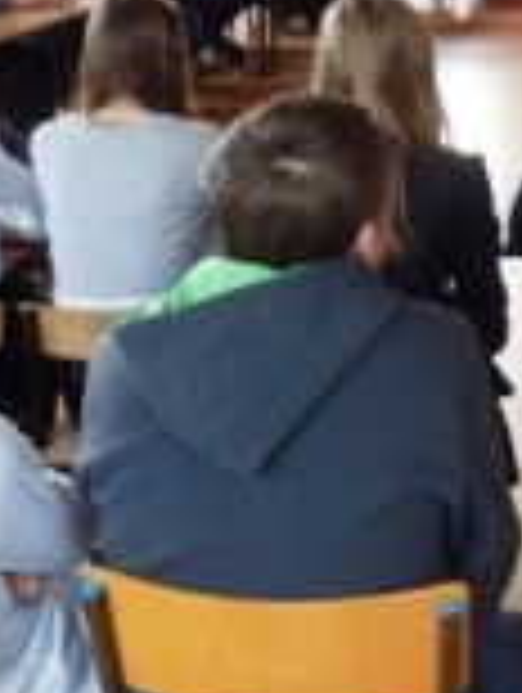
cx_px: 603
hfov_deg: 17.5
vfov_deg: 23.5
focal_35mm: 81
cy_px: 88
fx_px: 1624
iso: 400
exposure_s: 1/30
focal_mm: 4.5
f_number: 3
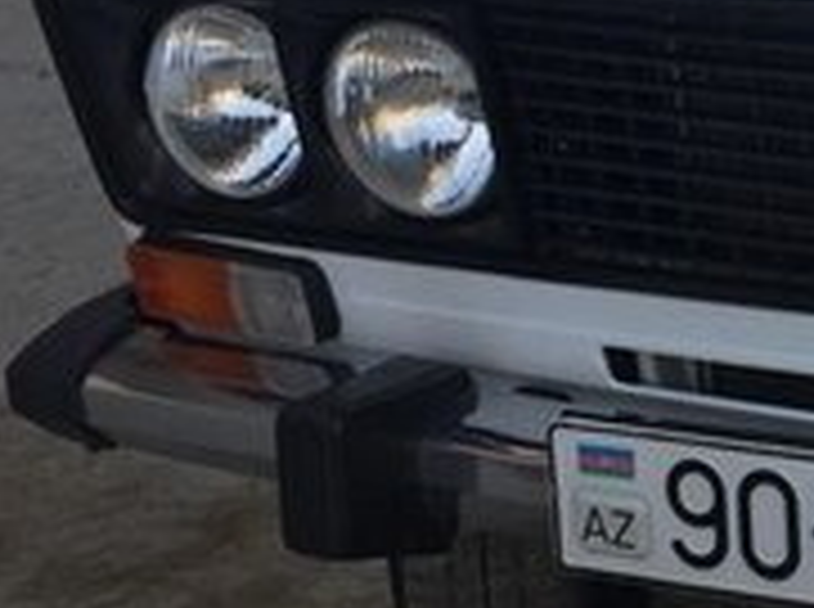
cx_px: 1367
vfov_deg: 13.9
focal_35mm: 106
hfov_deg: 16.3
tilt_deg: -16.7
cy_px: 223
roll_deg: -0.8
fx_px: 2488
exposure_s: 1/267
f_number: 2.2
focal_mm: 4.15
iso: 32
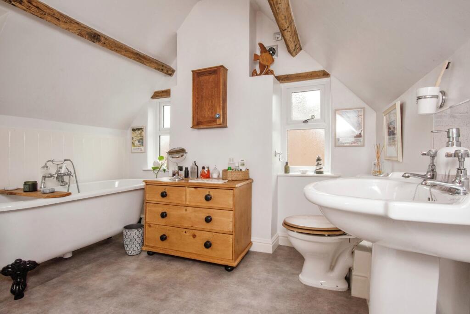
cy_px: 157
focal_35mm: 17
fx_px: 222
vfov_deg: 70.5
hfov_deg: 93.2
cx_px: 235
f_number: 22
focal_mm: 17
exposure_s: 1/60
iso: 400
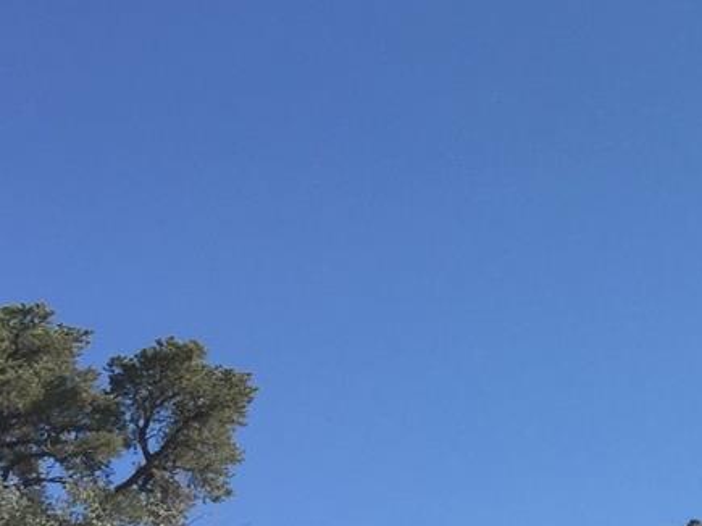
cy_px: 300
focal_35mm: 100
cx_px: 1017
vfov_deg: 14.8
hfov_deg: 17.8
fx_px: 2027
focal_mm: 4.15
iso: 32
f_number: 2.2
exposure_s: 1/1522
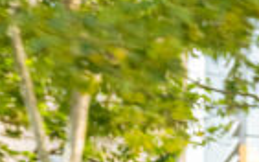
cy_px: 362
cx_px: 187
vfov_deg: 6.4
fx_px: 1383
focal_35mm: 196
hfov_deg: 10.7
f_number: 2.8
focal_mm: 34
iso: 800
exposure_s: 1/125
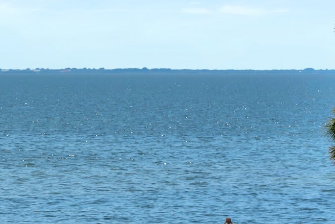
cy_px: 166
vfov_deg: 5.4
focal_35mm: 254
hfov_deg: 8.0
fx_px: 2364
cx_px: -93
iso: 200
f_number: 3.2
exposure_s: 1/8000
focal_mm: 85
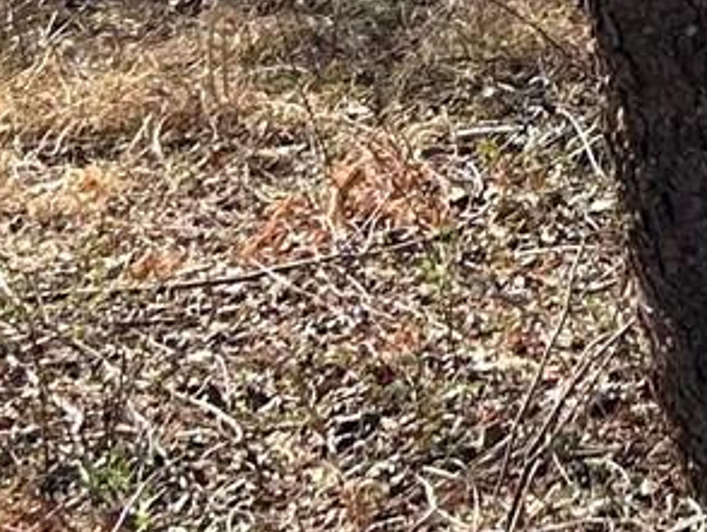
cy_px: -619
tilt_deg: +4.2
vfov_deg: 7.8
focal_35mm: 181
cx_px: 1162
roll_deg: +1.3
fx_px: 3700
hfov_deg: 10.4
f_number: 1.5
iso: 50
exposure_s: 1/1511
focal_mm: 5.7
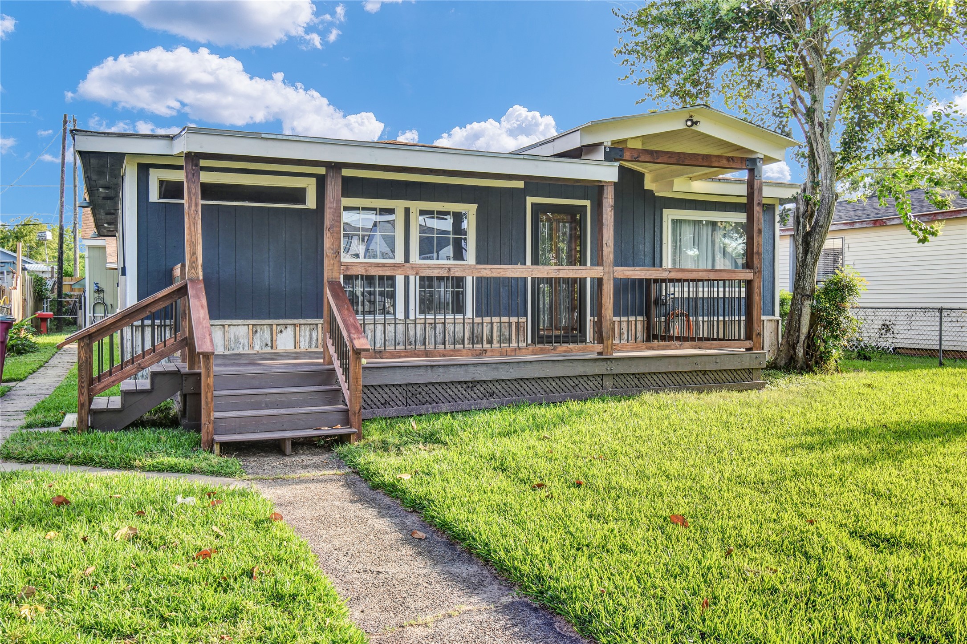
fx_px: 806
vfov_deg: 43.6
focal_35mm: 30
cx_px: 484
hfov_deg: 61.9
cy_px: 322
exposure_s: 1/50
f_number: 9
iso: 100
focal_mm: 20
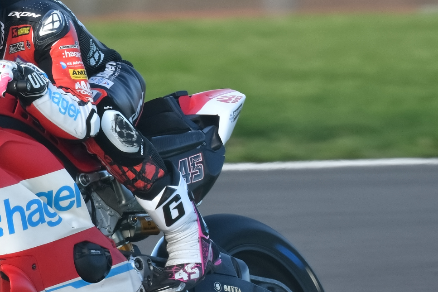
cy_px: 210
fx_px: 18872
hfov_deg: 1.3
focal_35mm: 1551
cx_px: 102
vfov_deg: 0.9
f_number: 7.1
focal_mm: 500
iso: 450
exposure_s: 1/800
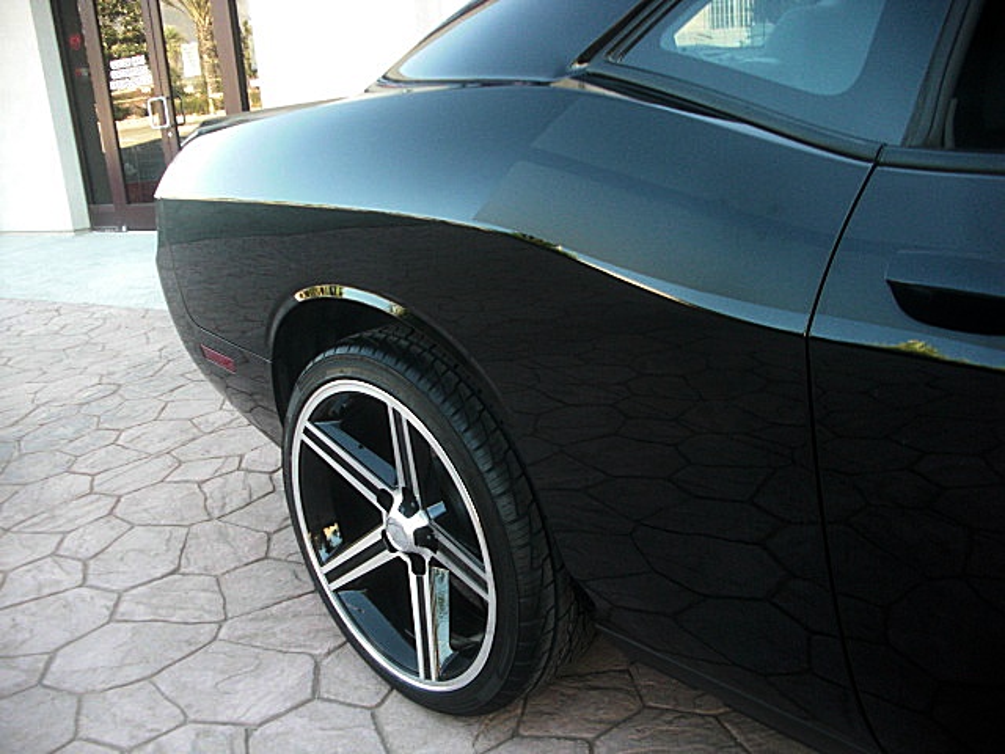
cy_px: 377
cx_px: 502
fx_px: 1045
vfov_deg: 39.7
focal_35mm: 36
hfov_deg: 51.4
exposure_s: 1/125
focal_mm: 6.3
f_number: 2.8
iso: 200
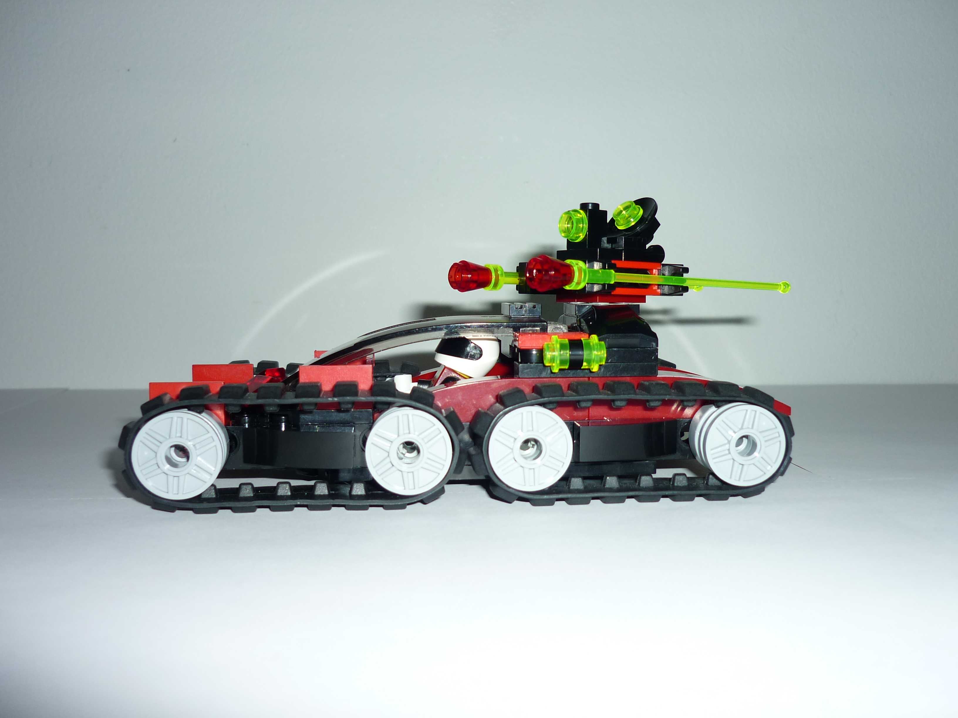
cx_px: 479
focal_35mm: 33
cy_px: 359
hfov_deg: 55.4
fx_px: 913
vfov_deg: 42.9
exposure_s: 1/60
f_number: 2.8
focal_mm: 5.5
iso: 100
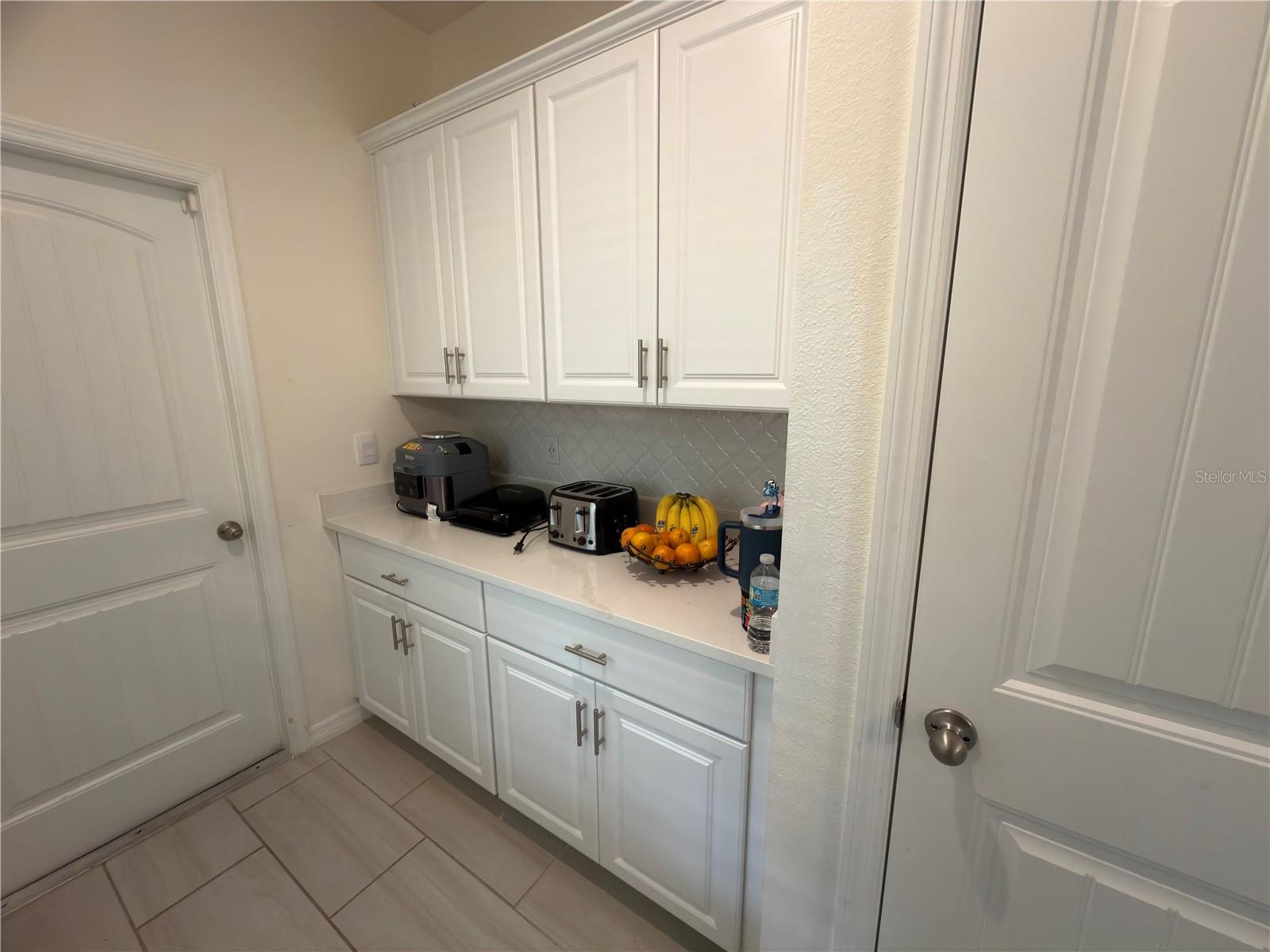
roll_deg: +0.8
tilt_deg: -12.2
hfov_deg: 102.1
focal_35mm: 14
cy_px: 476
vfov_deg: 85.7
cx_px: 635
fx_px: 514
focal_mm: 2.22
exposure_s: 1/30
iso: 100
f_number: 2.2
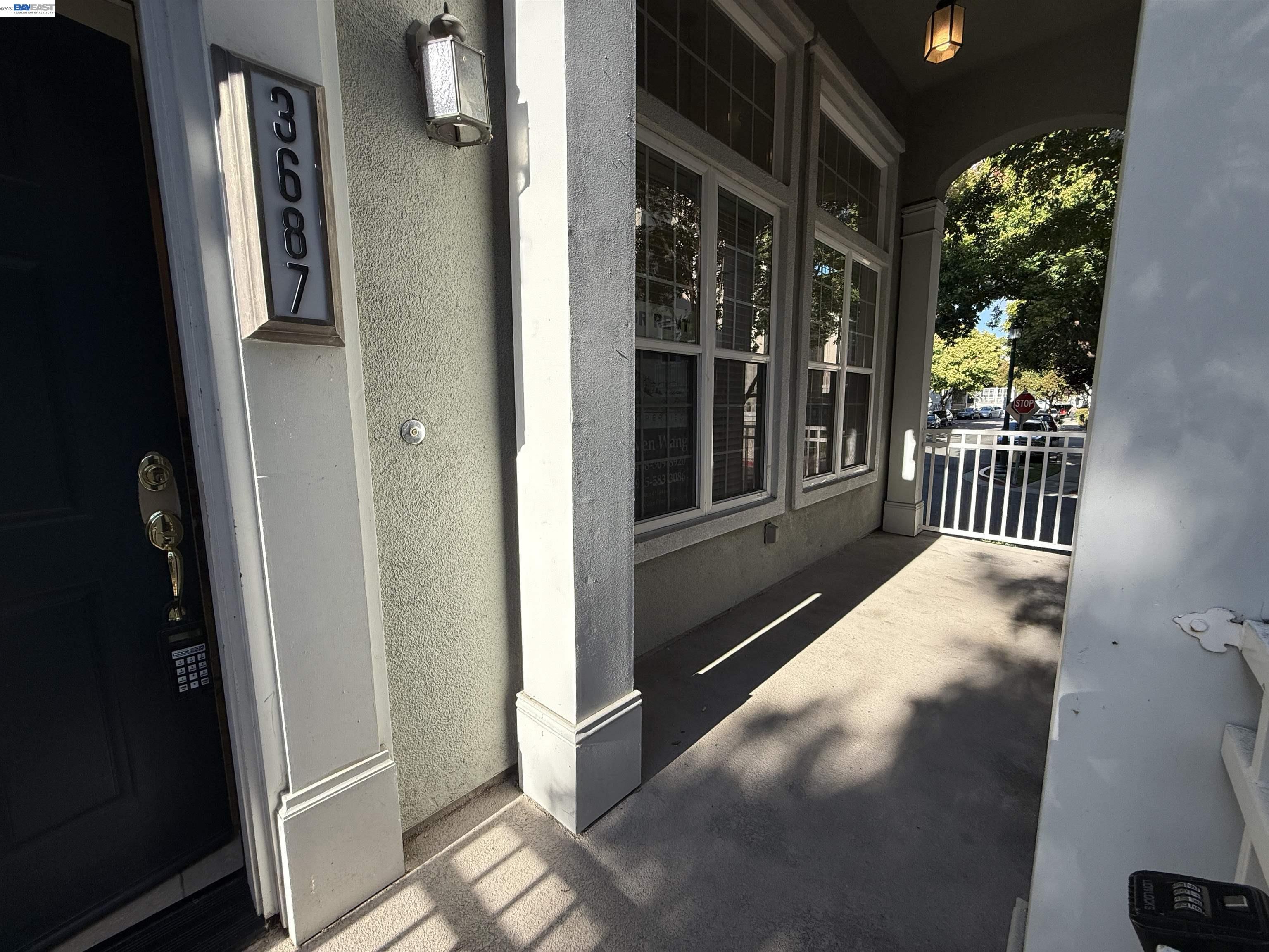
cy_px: 476
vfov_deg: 85.7
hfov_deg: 102.1
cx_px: 634
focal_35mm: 14
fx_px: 513
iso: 64
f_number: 2.2
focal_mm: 2.22
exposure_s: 1/985
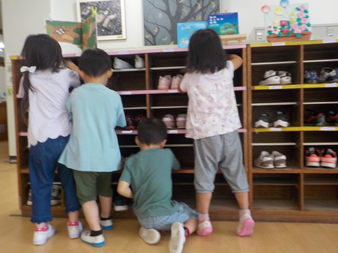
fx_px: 293
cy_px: 126
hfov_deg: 60.0
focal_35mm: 30
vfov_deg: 46.8
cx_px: 169
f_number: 3.3
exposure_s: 1/30
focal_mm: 4.1
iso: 125
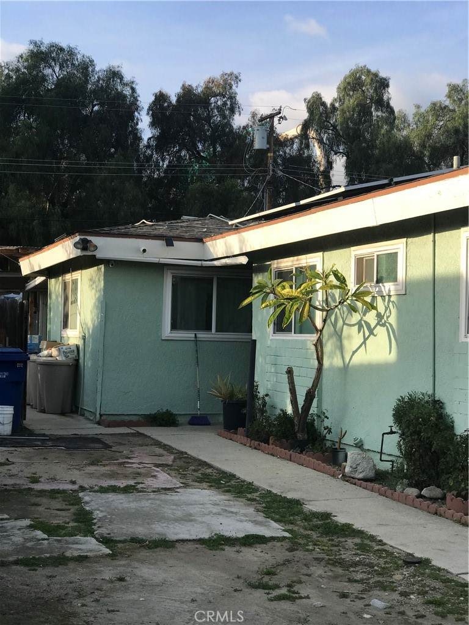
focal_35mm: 57
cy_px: 312
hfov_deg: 25.7
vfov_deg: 33.8
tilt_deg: +2.4
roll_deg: -1.7
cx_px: 234
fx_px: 1030
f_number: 2.8
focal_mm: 6.6
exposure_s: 1/407
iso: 20
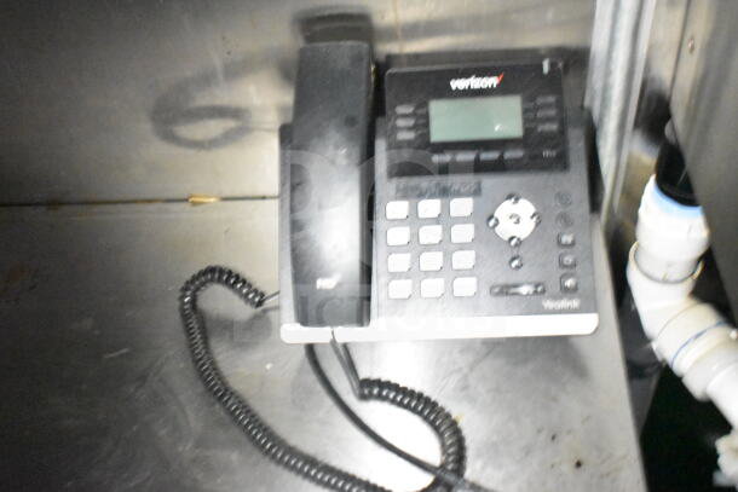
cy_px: 246
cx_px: 369
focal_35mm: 38
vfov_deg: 35.5
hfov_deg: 51.3
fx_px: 769
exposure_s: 1/40
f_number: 4
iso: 18000
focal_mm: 25
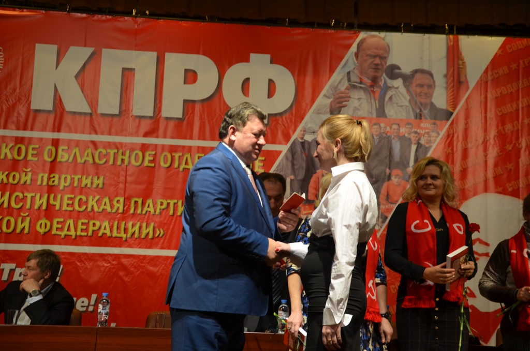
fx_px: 881
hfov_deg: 33.5
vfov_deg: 22.5
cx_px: 265
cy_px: 176
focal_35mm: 60
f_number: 4.5
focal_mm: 40
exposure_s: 1/60
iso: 400
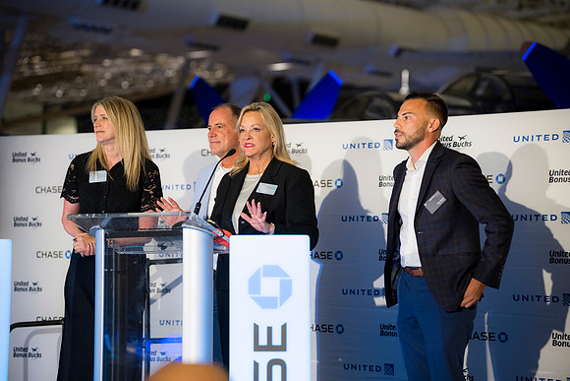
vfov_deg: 13.6
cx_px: 285
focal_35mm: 101
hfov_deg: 20.2
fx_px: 1599
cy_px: 190
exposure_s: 1/160
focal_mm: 101
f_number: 2.8
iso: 900
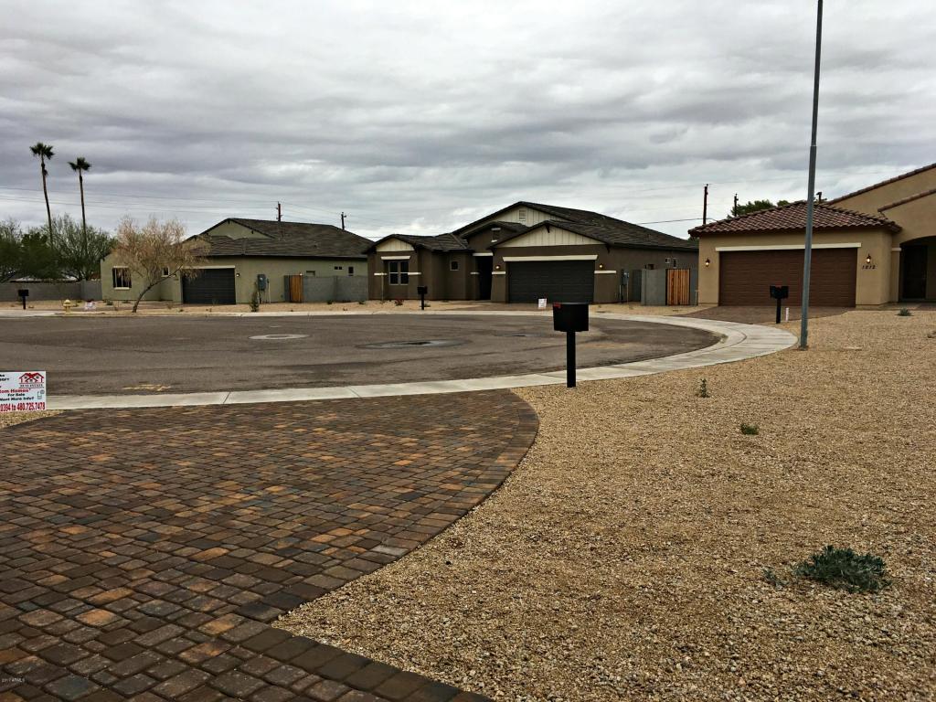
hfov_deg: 61.7
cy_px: 351
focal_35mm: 29
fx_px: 784
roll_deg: +0.6
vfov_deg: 48.2
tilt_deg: -5.8
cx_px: 468
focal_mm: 4.15
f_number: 2.2
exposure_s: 1/569
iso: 25
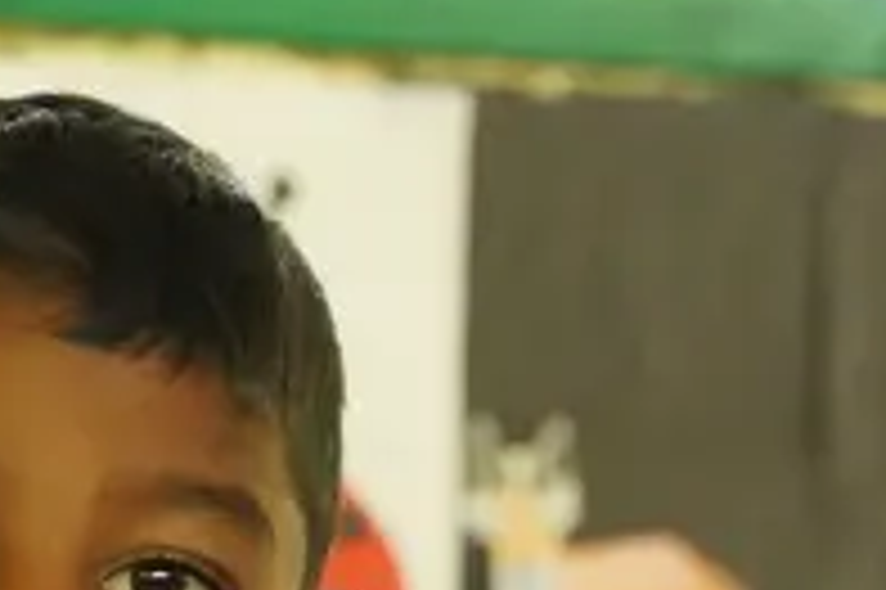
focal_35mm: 370
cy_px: 831
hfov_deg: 5.6
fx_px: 9098
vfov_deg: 3.7
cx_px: 265
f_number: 7.1
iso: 20000
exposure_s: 1/125
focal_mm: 104
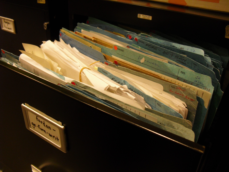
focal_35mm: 36
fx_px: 238
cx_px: 114
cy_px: 86
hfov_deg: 51.4
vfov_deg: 39.7
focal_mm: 6.3
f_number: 3.1
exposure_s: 1/5
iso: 200
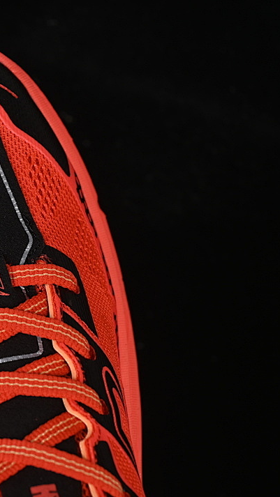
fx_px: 1571
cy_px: 249
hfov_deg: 10.1
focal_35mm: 119
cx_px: -27
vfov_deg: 18.0
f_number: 7.1
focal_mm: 50
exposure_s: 1/60
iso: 160
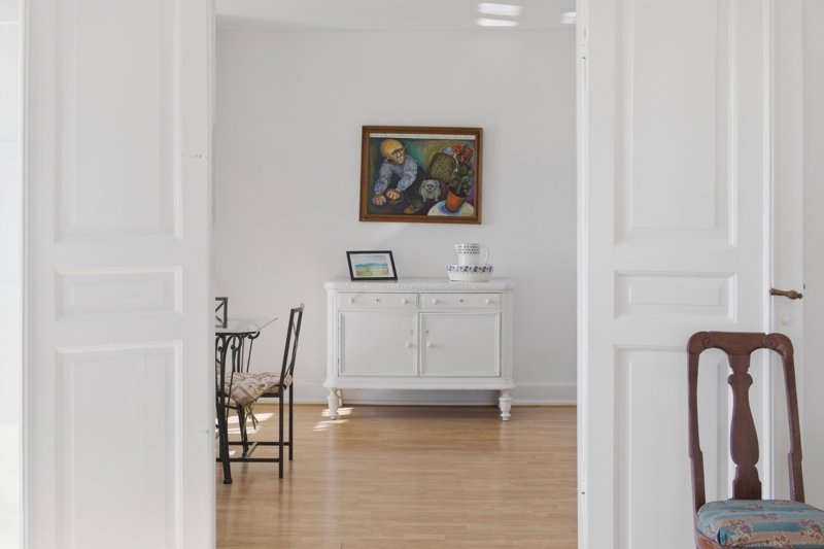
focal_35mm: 40
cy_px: 274
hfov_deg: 48.5
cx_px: 412
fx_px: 915
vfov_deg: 33.4
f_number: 4.5
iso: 200
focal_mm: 26.5
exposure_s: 1/60
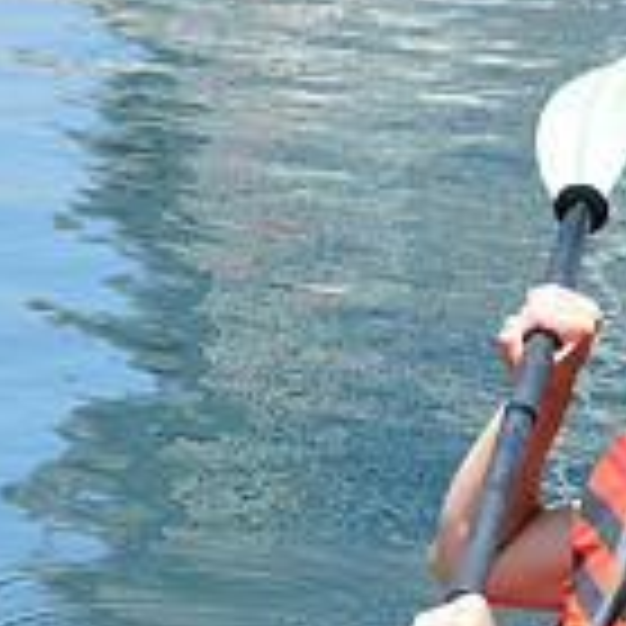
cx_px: -585
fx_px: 5990
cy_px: 513
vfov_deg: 6.0
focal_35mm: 293
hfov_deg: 5.9
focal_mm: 55
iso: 400
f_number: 11
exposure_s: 1/400
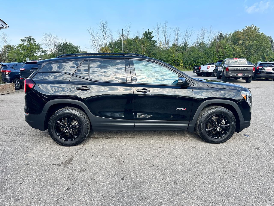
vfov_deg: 56.8
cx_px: 137
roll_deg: +1.0
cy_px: 103
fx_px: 190
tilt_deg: -10.9
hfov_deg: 71.6
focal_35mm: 24
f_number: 1.78
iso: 80
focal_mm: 6.86
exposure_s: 1/1562
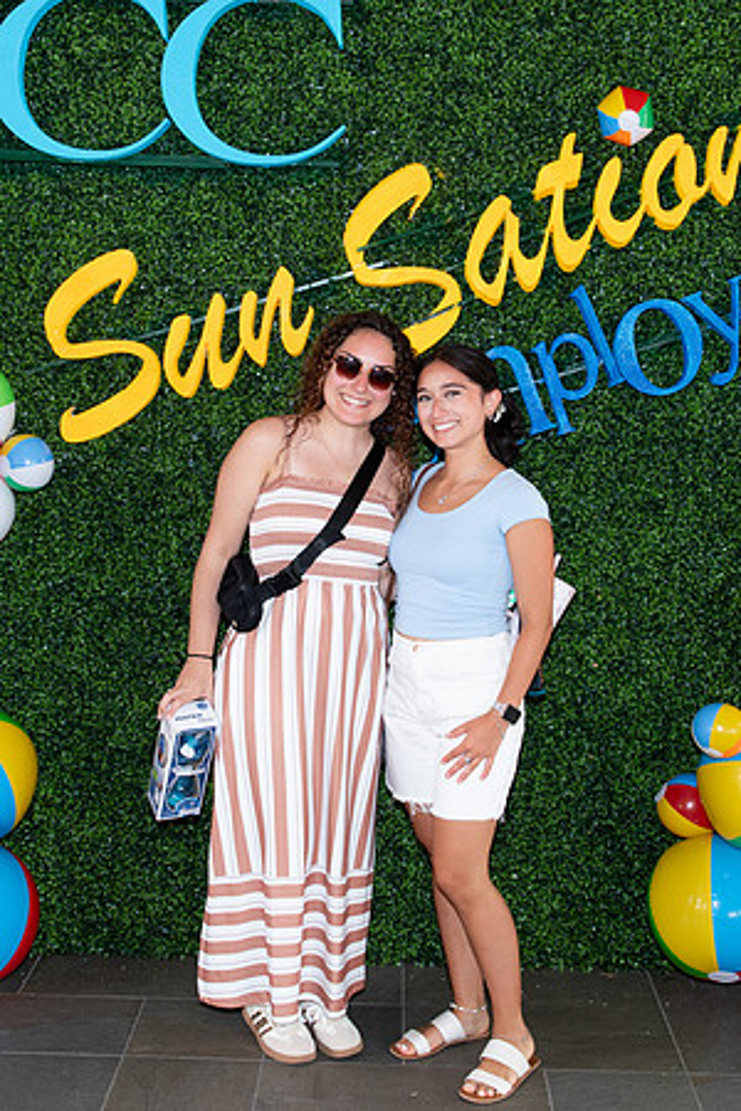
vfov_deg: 37.3
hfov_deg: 25.4
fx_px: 1643
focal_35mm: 53
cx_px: 357
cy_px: 499
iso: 800
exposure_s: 1/160
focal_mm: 32
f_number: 7.1
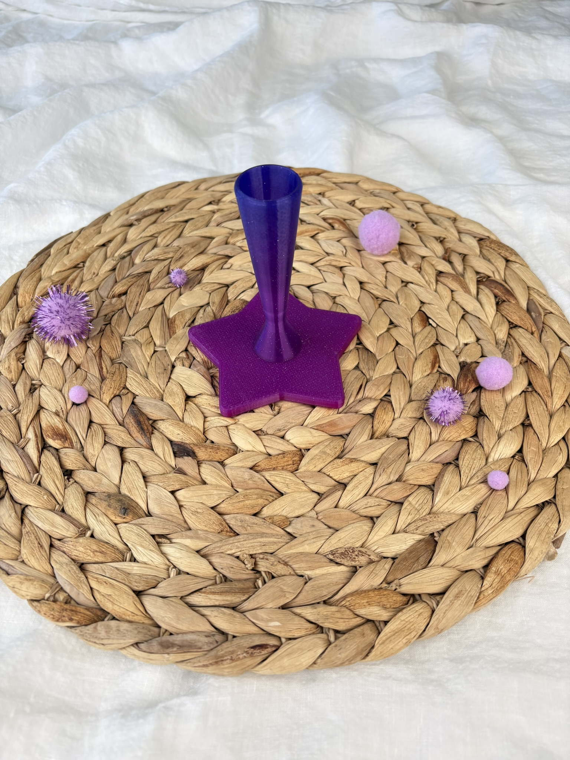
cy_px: 380
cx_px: 285
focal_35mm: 26
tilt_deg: -49.1
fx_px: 571
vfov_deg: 67.3
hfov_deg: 53.1
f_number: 1.6
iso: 32
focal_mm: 5.96
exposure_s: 1/130
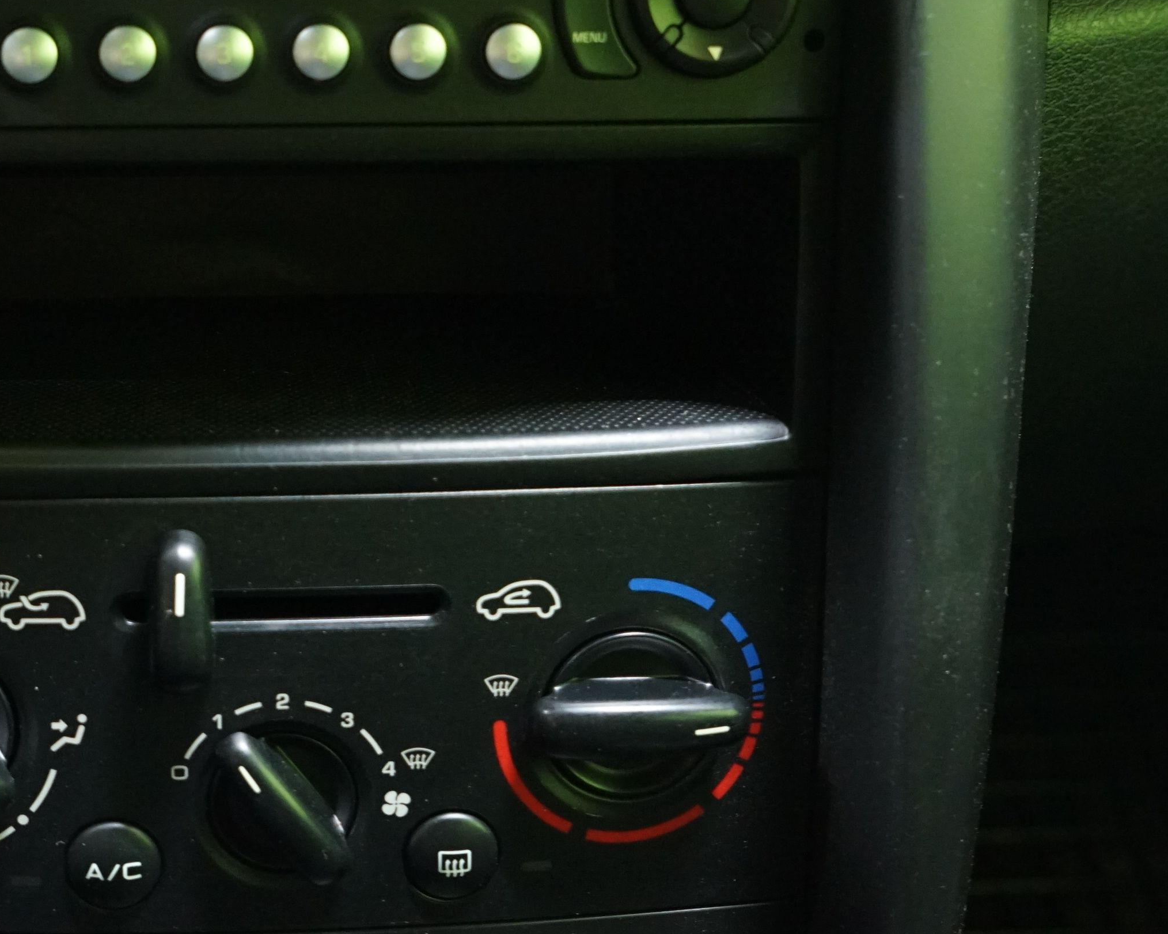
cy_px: 290
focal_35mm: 51
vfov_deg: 29.4
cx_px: 278
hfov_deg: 35.8
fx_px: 1763
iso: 4000
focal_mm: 28
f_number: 5.6
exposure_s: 1/20
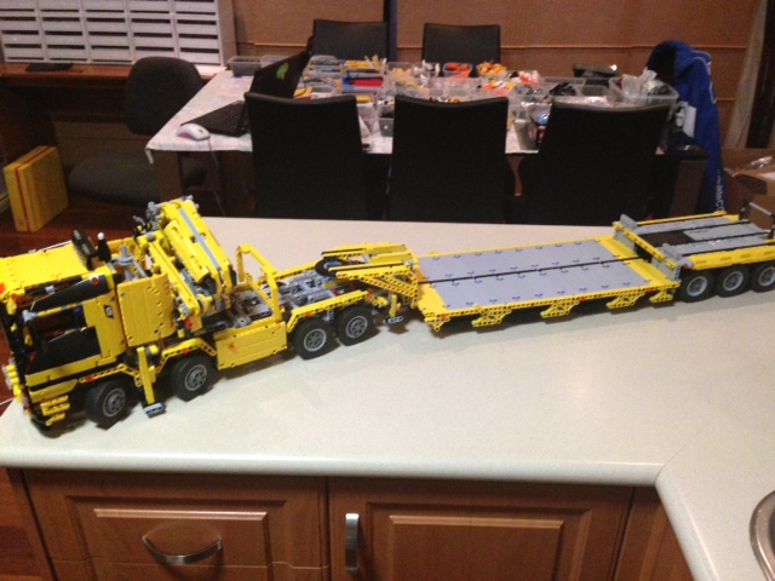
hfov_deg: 55.4
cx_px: 388
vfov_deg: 42.9
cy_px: 290
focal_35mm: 33
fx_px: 739
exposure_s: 1/15
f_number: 2.4
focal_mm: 4.12
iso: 500
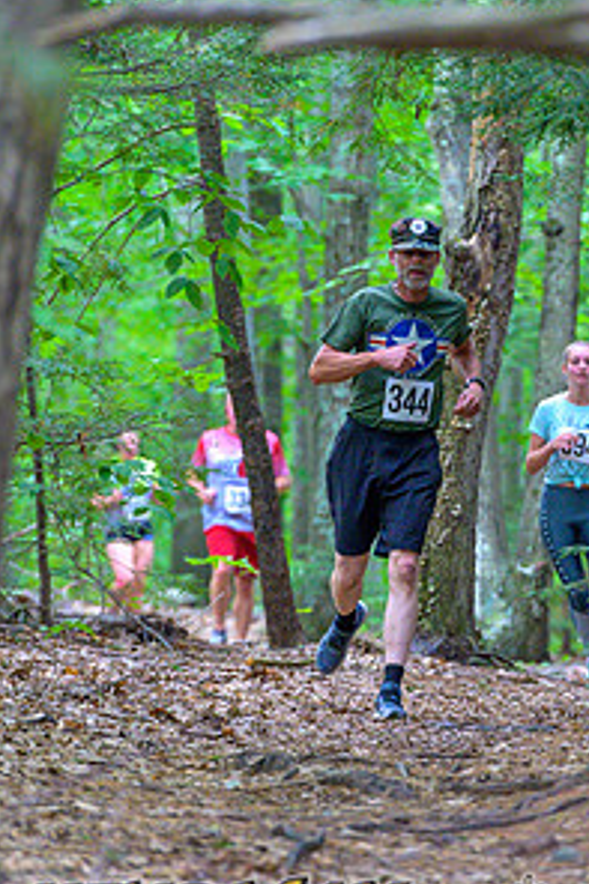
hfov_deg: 4.5
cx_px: 411
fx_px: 7469
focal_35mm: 304
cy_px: 502
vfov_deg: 6.8
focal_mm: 200
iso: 8000
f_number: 4
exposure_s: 1/200
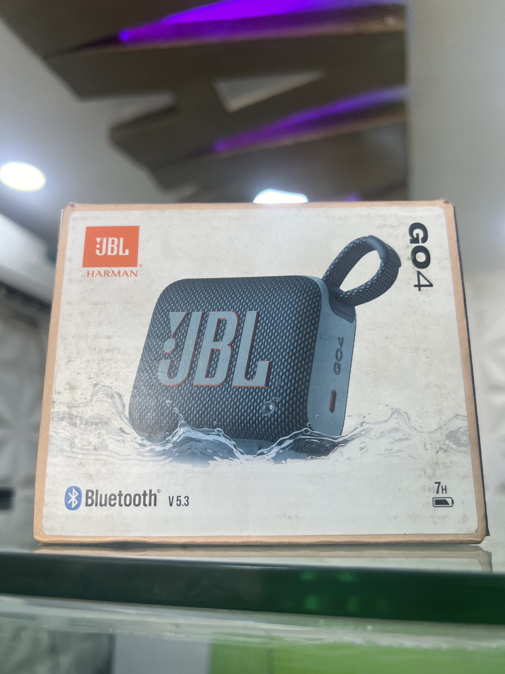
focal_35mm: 26
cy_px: 337
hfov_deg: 53.1
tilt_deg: +15.6
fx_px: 506
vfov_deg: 67.3
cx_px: 252
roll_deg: +1.0
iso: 50
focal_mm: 5.7
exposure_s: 1/101
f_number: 1.5
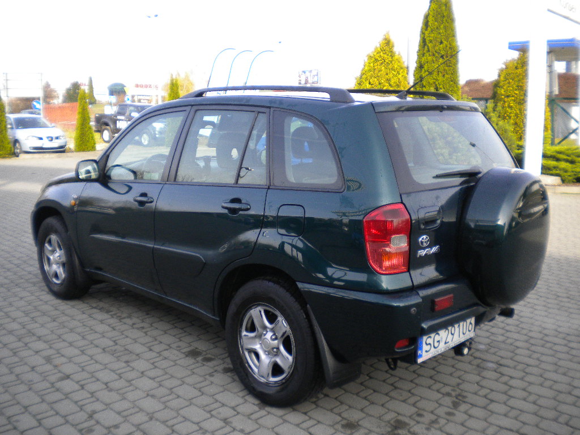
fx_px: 586
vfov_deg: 40.7
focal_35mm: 35
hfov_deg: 52.6
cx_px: 290
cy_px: 218
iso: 186
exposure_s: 1/496
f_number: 3.1
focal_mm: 6.3
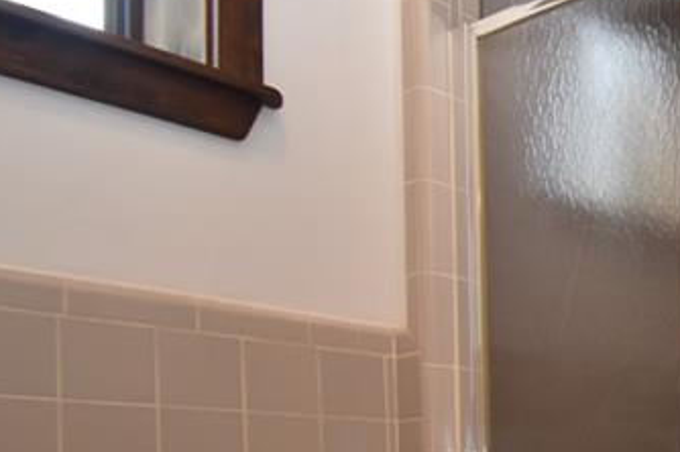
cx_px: 904
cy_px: 501
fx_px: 868
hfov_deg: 31.7
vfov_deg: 26.8
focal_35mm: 46
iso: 800
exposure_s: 1/80
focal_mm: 10
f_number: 4.5
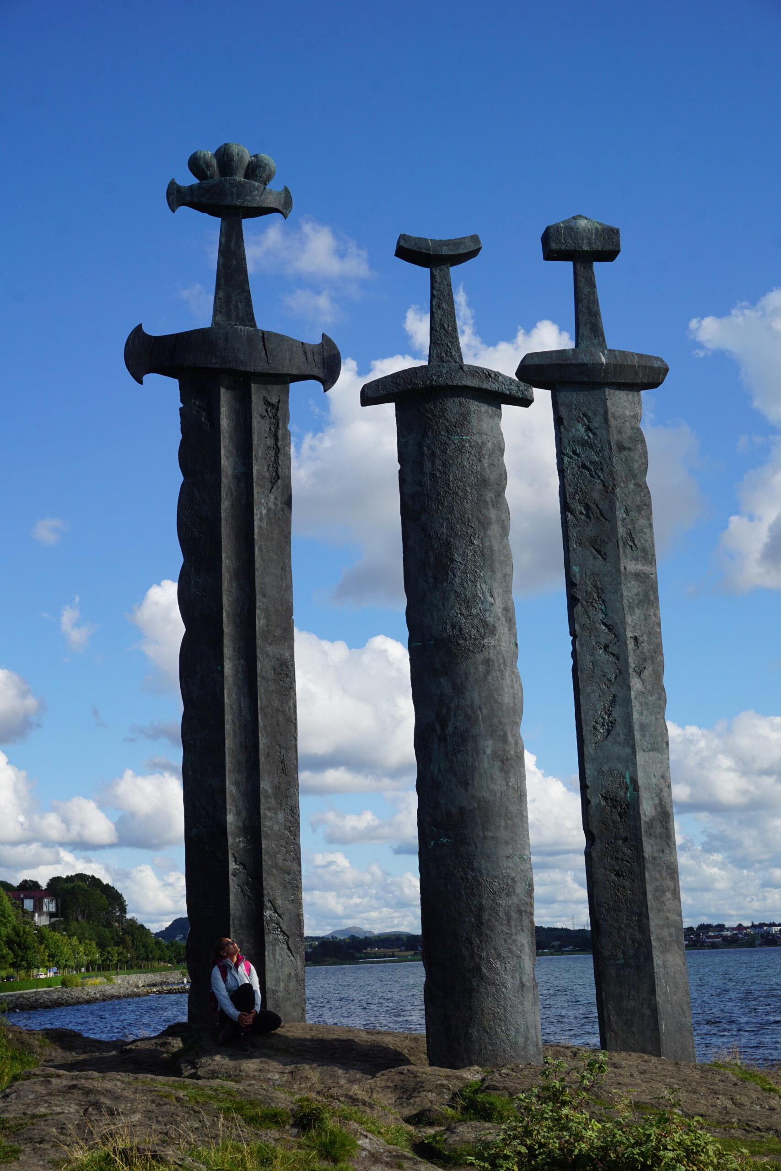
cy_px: 586
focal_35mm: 48
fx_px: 1562
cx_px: 390
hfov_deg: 28.1
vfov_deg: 41.1
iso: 100
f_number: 11
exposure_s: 1/160
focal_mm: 32
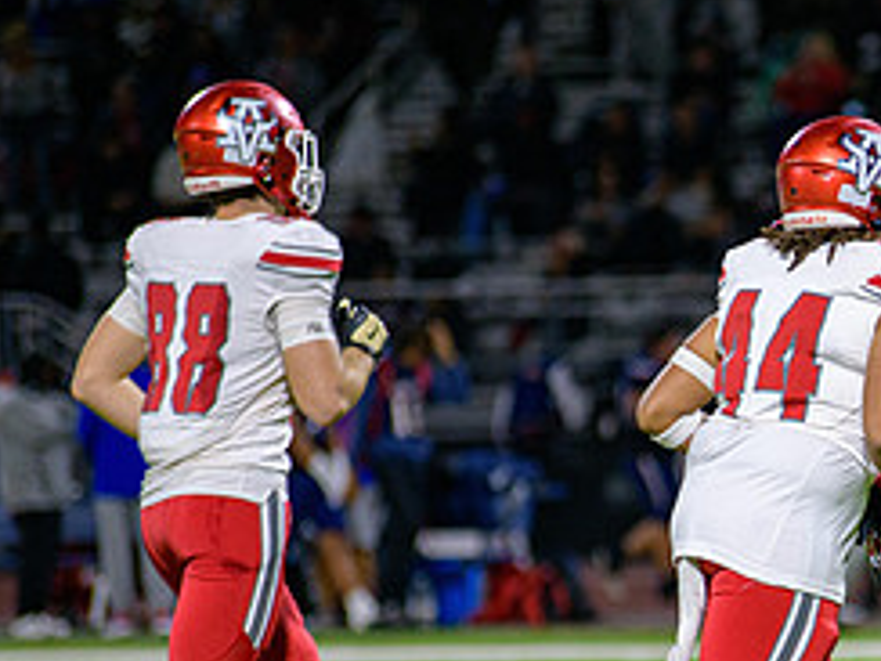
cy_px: 526
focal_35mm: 457
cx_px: 870
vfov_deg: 3.3
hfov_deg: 4.3
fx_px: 11631
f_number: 2.8
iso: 2000
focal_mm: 200
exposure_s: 1/320
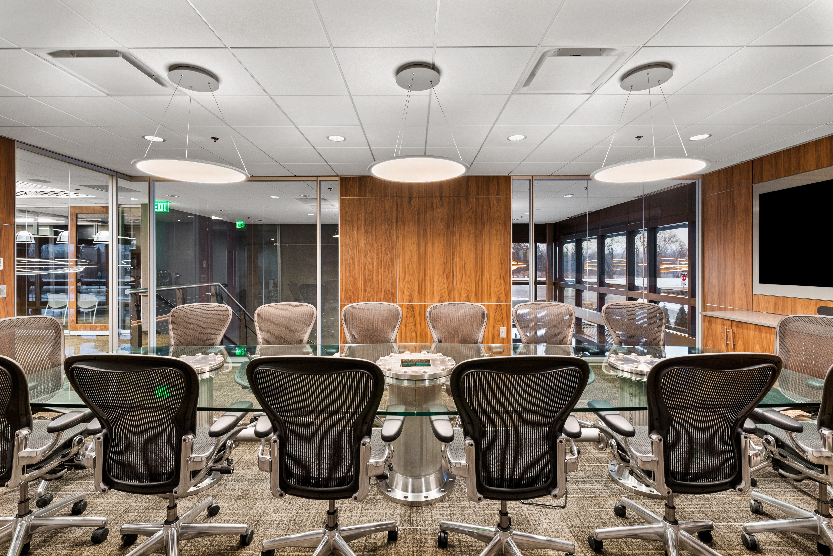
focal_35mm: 15
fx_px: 347
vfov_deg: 77.4
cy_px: 278
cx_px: 416
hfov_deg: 100.4
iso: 320
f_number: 8
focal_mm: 15
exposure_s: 1/1.25
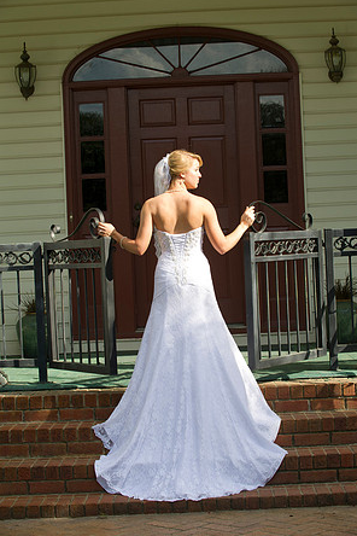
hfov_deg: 16.5
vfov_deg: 24.5
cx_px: 179
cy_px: 267
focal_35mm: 83
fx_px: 1235
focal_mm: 82
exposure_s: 1/250
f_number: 7.1
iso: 250
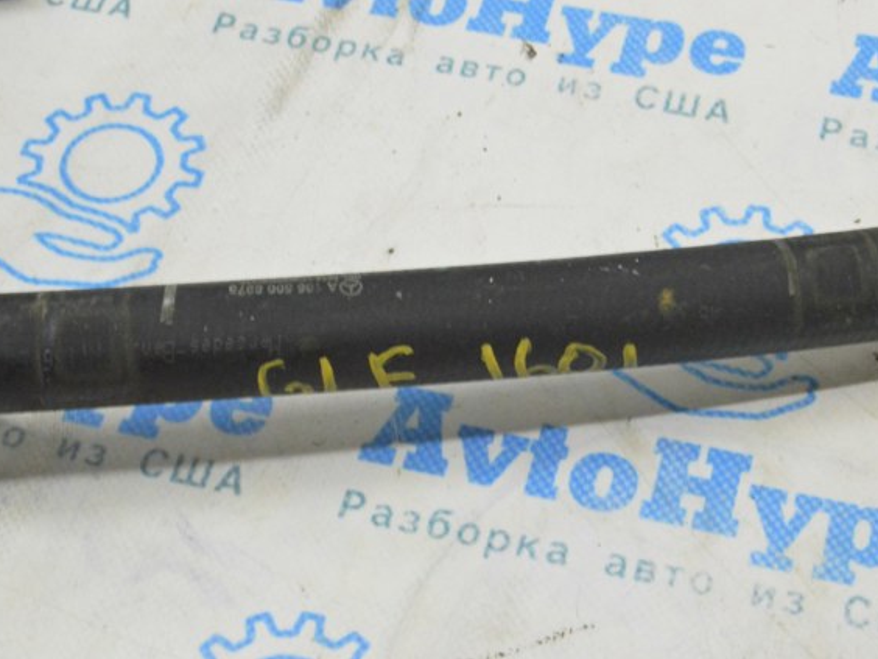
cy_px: 330
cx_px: 439
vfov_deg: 17.4
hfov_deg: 23.0
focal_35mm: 85
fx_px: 2156
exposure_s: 1/15
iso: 6400
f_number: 20
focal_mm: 52
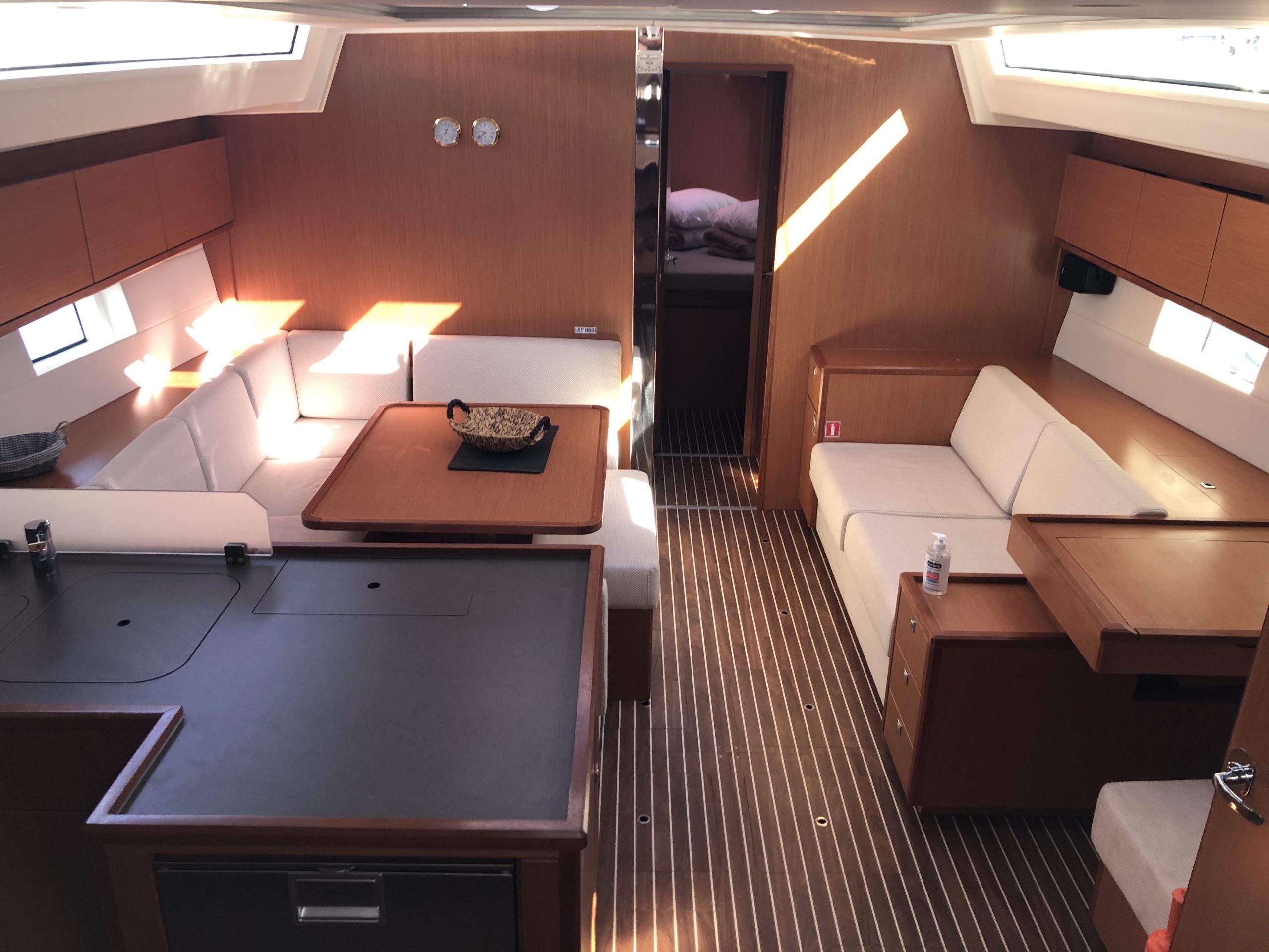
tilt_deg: -21.8
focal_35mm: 28
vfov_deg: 49.7
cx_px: 634
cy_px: 476
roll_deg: -1.8
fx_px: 1026
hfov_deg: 63.4
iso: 40
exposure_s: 1/24
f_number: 1.8
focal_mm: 4
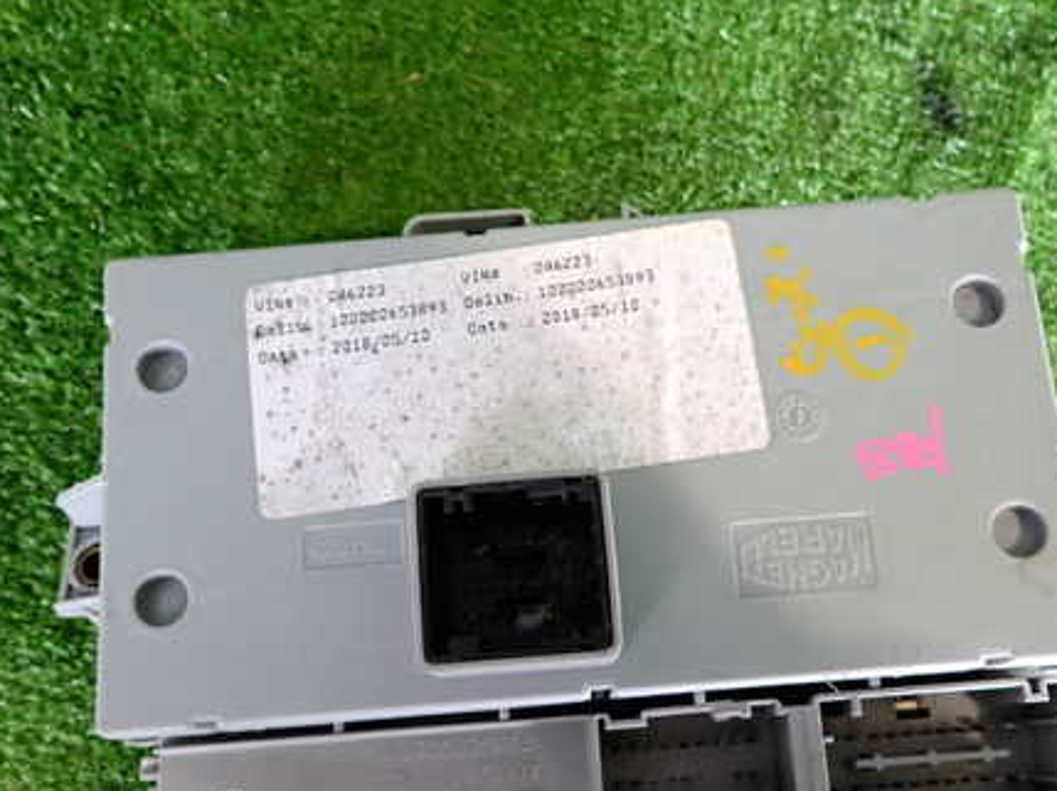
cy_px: 488
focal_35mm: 35
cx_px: 572
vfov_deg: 40.4
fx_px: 1068
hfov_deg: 52.6
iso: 250
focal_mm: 4.5
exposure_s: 1/30
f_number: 2
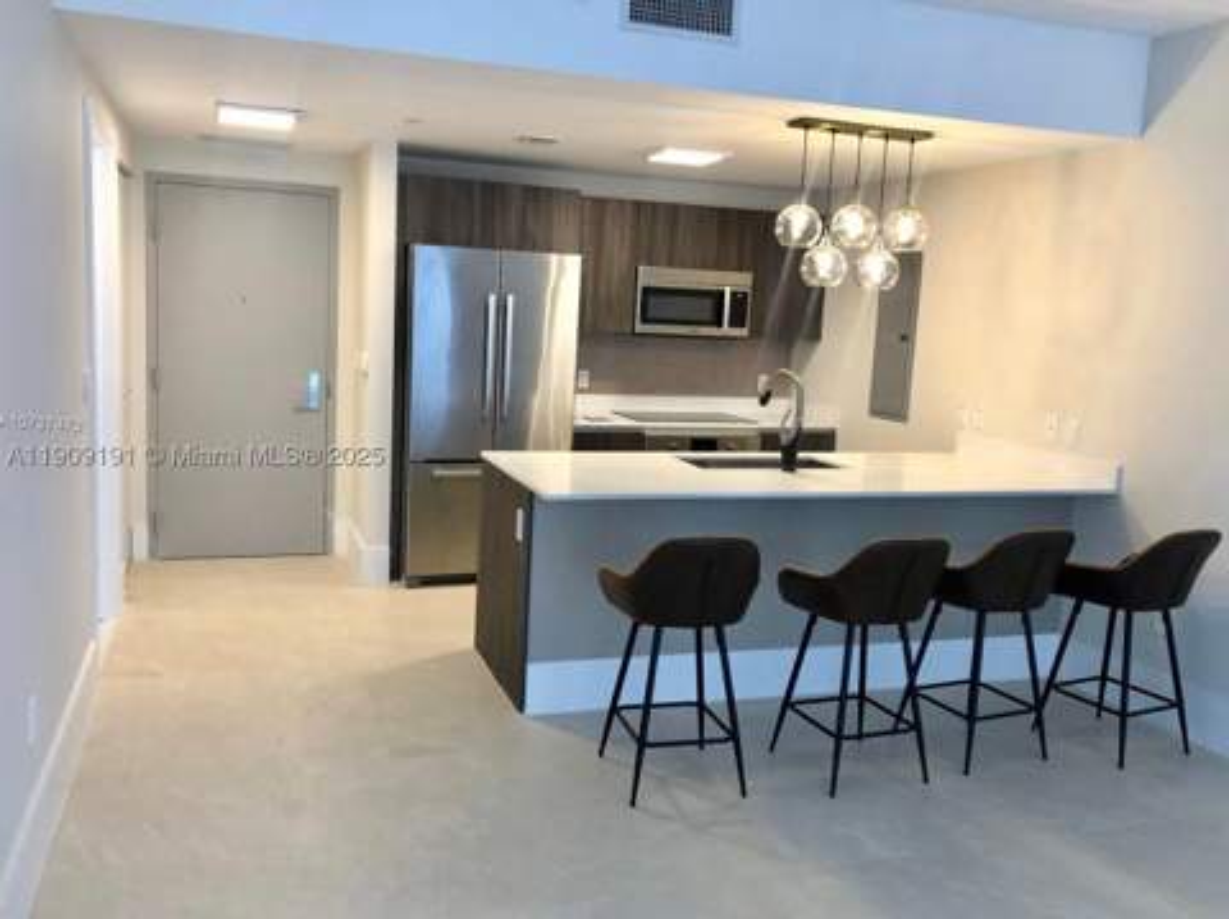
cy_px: 460
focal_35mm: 28
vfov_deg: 49.7
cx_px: 614
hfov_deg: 63.5
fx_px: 993
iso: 32
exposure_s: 1/30
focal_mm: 4
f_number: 1.8
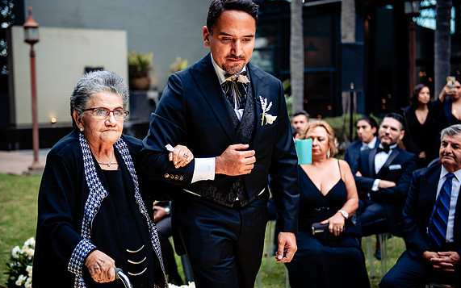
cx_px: 228
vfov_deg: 22.4
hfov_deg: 35.1
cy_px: 137
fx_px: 729
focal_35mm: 58
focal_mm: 56
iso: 320
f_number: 2.8
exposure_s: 1/160
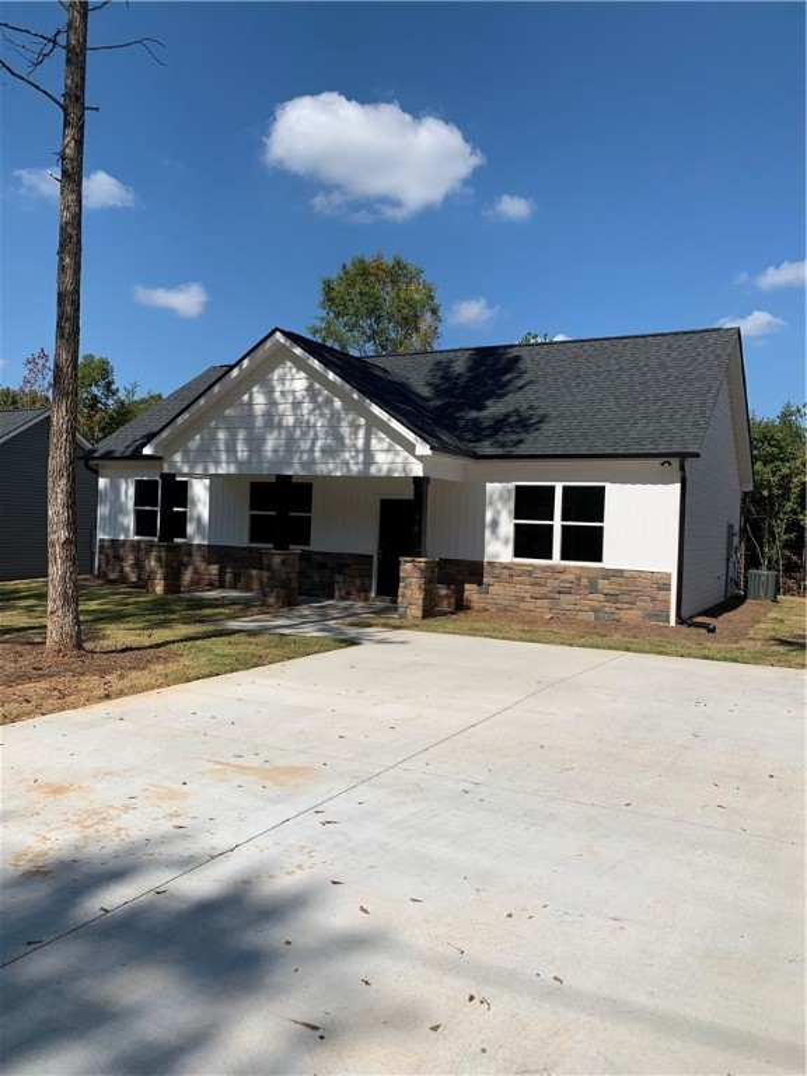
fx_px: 808
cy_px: 538
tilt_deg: +0.6
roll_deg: -2.5
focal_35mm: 26
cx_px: 404
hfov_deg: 53.1
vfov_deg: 67.3
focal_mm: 4.25
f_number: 1.8
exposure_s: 1/4098
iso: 25
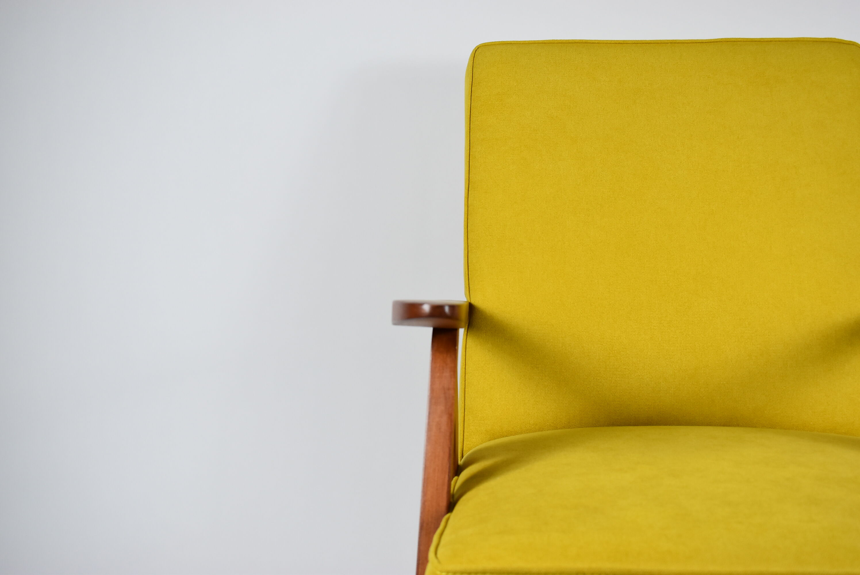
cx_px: 430
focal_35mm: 44
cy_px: 288
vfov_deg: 30.9
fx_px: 1040
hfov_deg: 44.9
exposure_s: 1/125
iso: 720
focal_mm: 29
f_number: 5.6
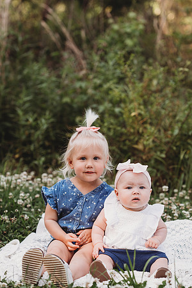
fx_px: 680
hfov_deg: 16.1
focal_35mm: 85
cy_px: 144
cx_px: 96
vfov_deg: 23.9
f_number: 2.8
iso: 100
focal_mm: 85
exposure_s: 1/200
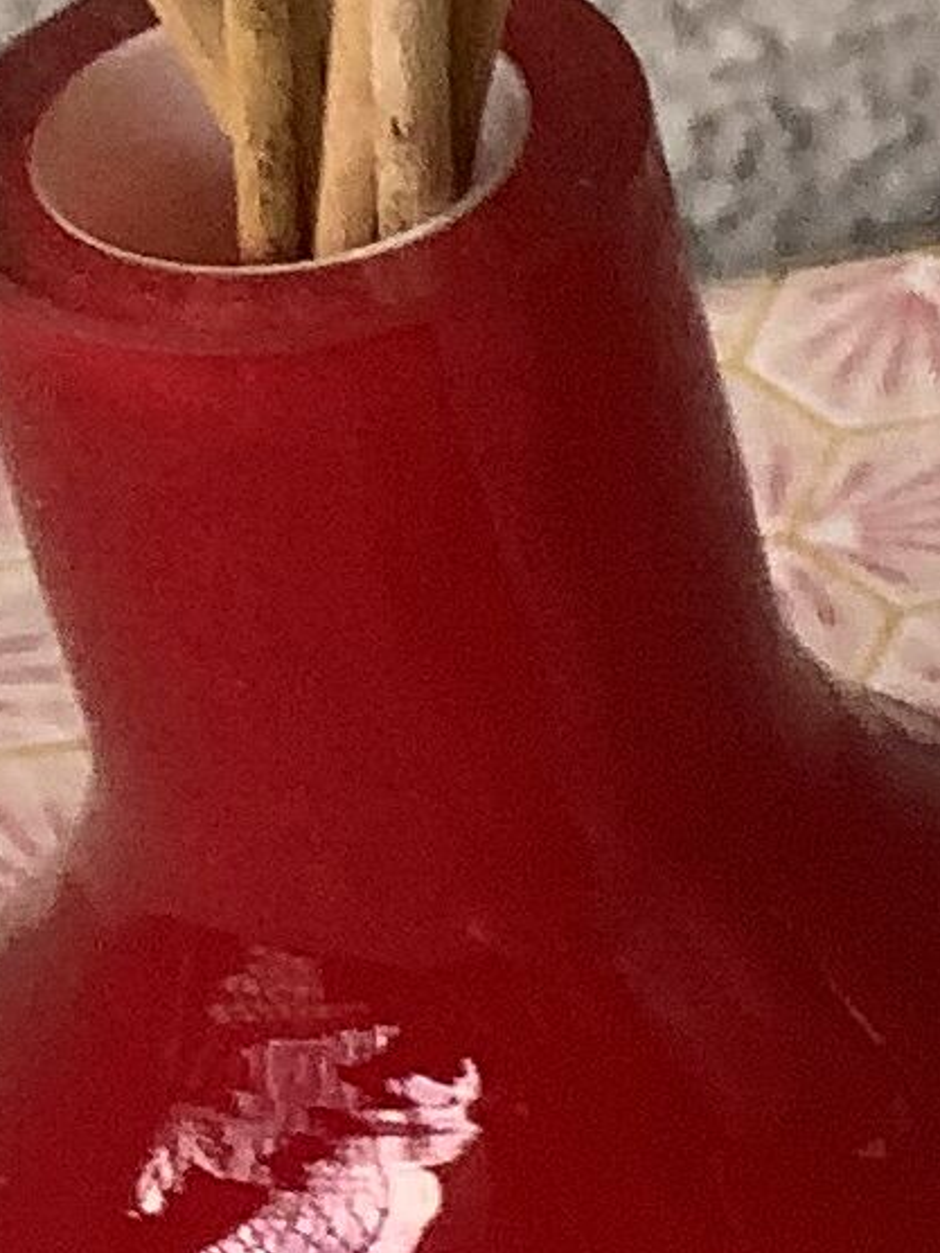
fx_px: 6590
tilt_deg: -48.1
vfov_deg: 10.2
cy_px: 2321
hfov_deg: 7.2
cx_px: 2906
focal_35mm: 182
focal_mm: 3.3
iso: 32
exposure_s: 1/120
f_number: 2.4
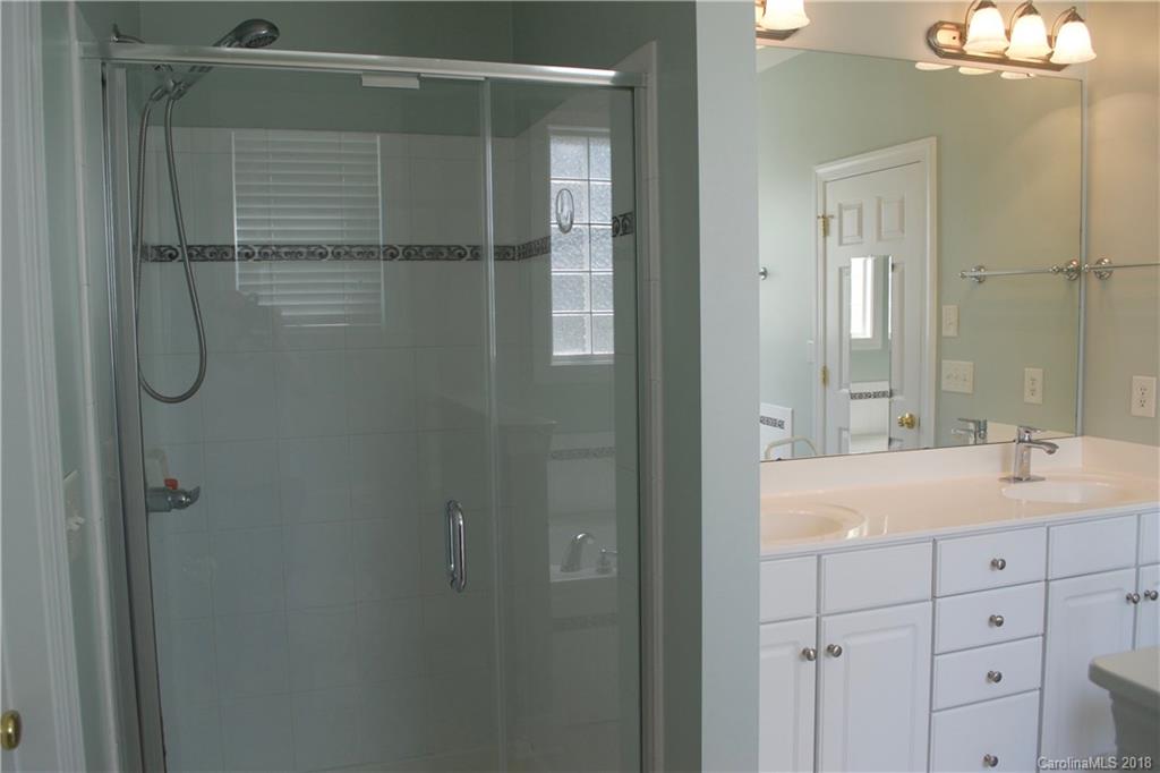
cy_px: 386
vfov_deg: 47.9
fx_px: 870
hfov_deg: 67.4
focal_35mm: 27
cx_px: 580
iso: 280
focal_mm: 18
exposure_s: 1/60
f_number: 5.6
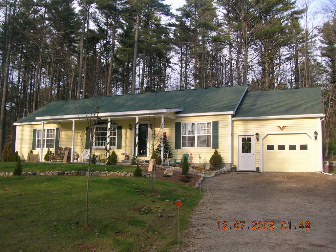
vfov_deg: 41.8
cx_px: 168
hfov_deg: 54.0
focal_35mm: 34
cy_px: 126
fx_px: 330
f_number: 4.9
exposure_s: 1/92.6
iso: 50
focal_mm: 5.7
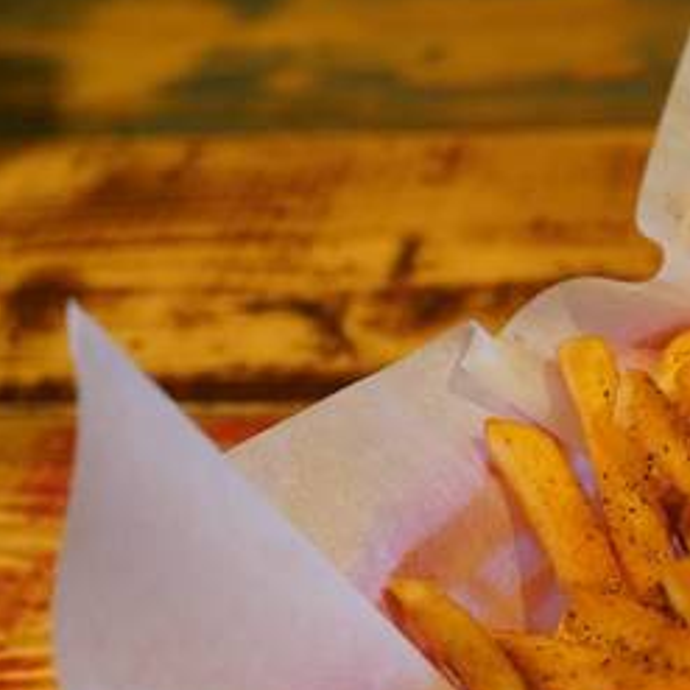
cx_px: 763
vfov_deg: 25.1
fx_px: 1534
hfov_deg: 23.7
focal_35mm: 68
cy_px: 494
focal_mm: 30
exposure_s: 1/60
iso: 2500
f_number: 3.5
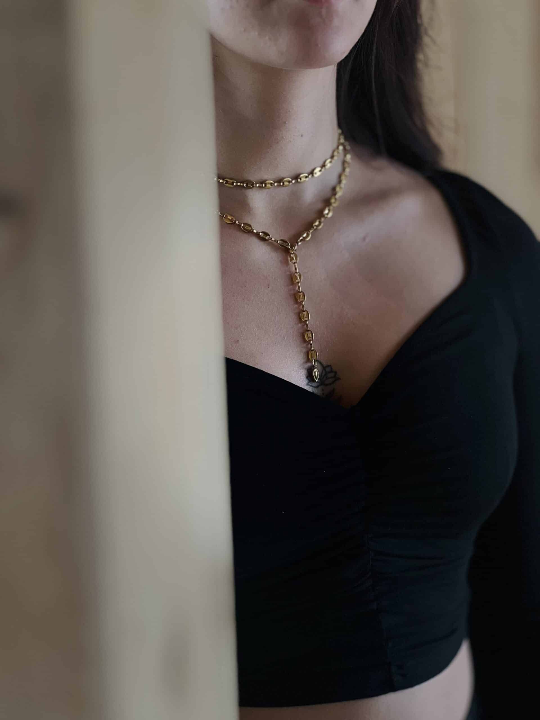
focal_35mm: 77
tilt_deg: -13.4
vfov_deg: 25.3
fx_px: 1602
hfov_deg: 19.1
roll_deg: +2.7
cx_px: 270
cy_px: 360
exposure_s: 1/121
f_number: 2.8
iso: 125
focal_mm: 9
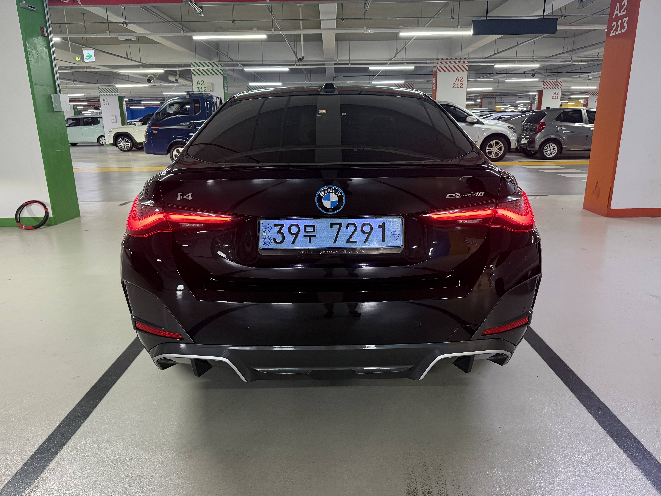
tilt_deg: -14.7
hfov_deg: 71.6
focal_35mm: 24
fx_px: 458
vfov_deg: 56.8
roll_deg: +2.1
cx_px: 330
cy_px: 248
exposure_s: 1/60
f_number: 1.78
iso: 400
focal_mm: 6.76
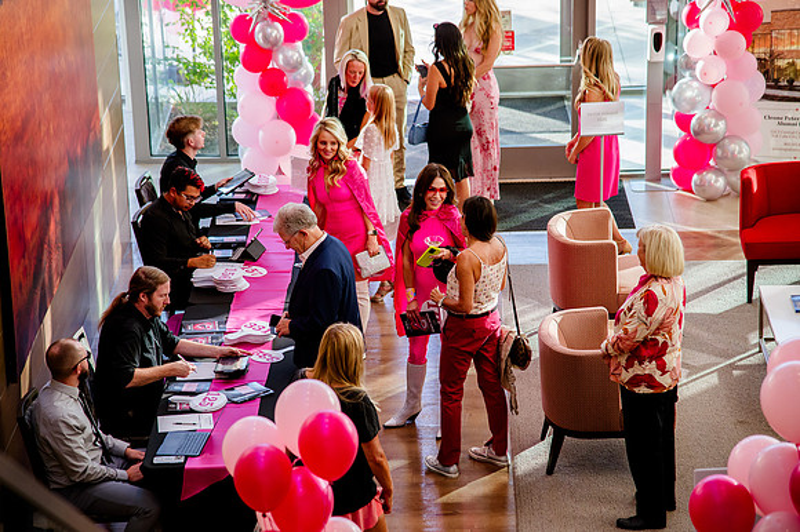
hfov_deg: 18.3
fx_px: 2480
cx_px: 400
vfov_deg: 12.3
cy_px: 266
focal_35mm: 112
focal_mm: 110
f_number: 4
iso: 1000
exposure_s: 1/250
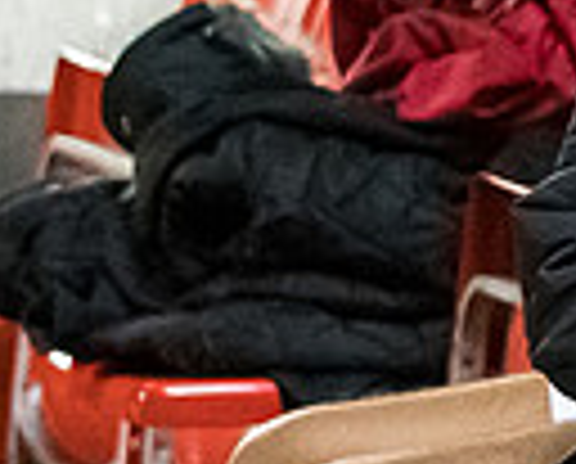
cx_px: 1035
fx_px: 9363
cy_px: -270
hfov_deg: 3.5
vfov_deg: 2.8
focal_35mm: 548
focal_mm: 74
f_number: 2.8
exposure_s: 1/400
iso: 6400
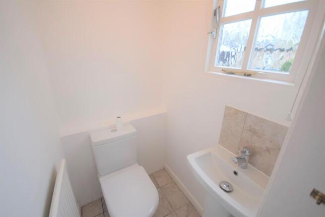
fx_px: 135
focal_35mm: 15
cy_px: 108
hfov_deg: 100.4
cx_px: 162
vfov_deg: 77.4
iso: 100
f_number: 4
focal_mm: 10
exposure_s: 1/30
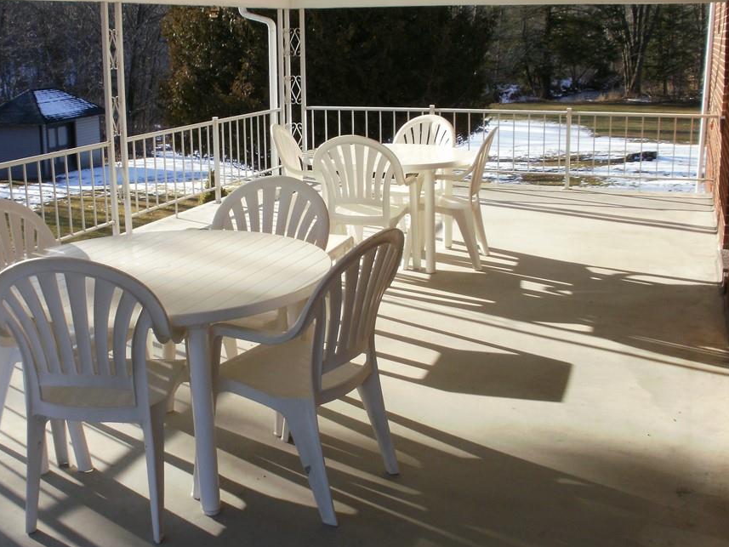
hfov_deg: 43.7
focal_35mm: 43
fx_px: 906
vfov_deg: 33.6
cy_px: 280
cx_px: 309
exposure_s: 1/160
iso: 100
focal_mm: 6.3
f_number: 5.6
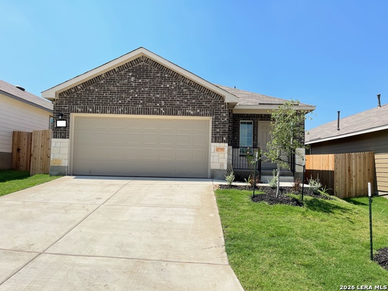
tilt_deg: +3.3
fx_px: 291
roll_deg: -1.5
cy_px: 146
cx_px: 194
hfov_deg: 67.3
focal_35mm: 26
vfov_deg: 53.1
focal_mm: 5.1
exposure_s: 1/3135
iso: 50
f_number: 1.6
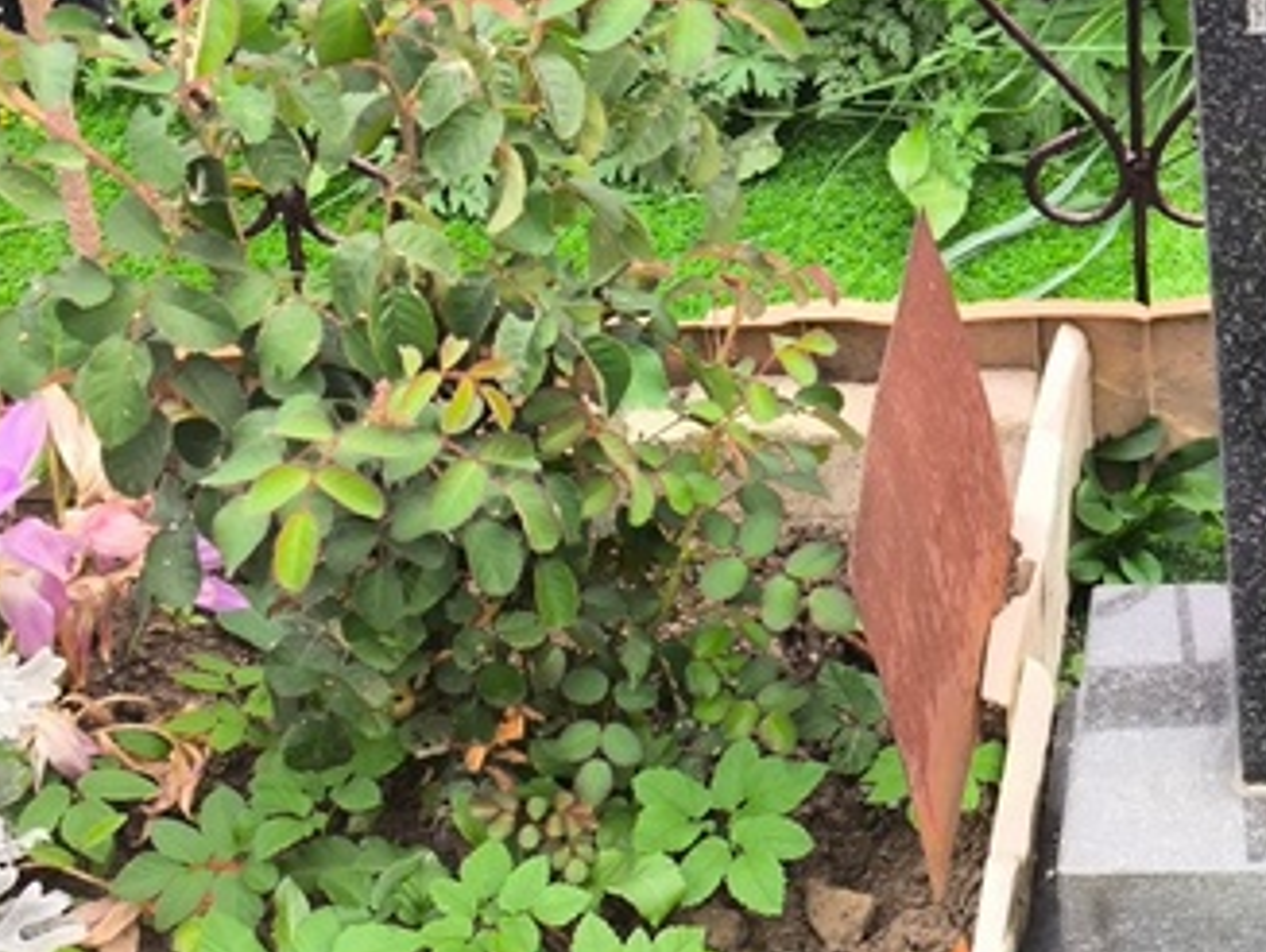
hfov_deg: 15.5
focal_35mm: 122
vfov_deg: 12.1
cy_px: 97
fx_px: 4467
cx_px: 1516
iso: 64
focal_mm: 4.71
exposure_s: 1/60
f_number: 1.7
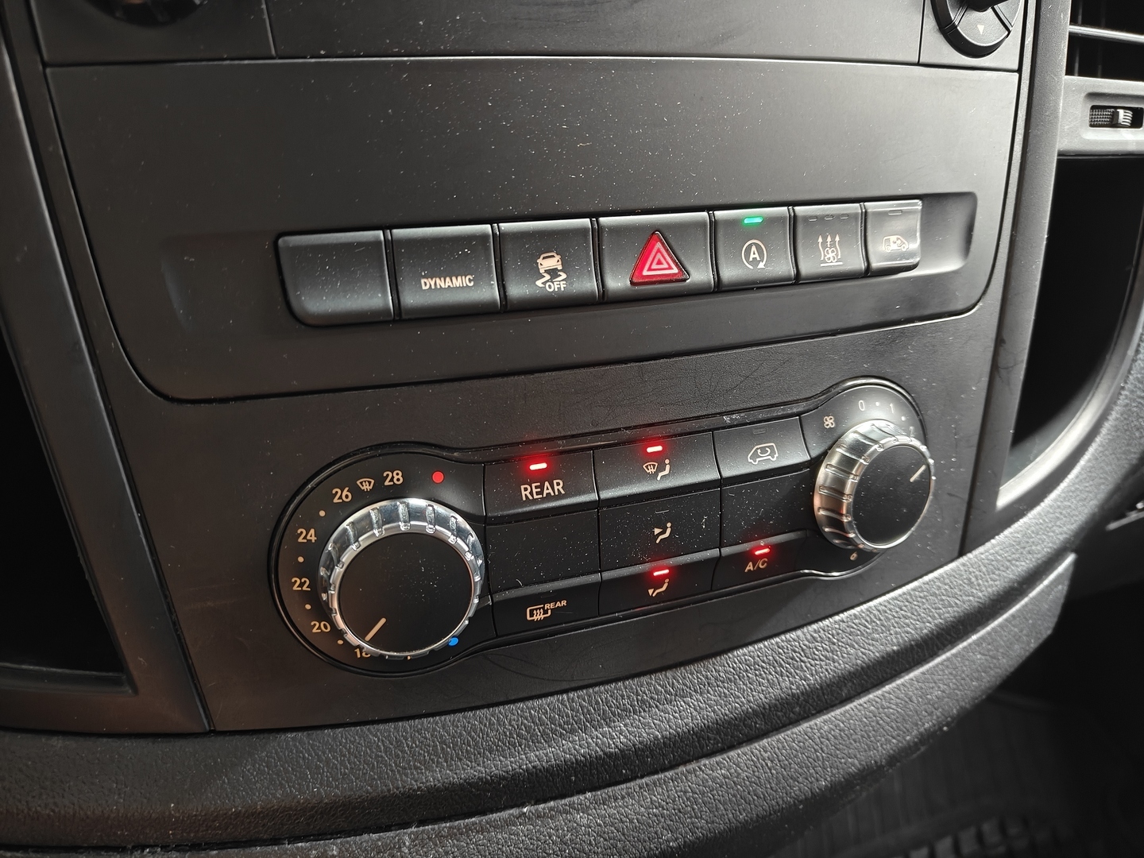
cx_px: 572
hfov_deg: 71.6
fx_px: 793
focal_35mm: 24
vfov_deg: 56.8
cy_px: 429
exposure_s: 1/20
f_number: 1.8
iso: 1600
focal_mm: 5.59
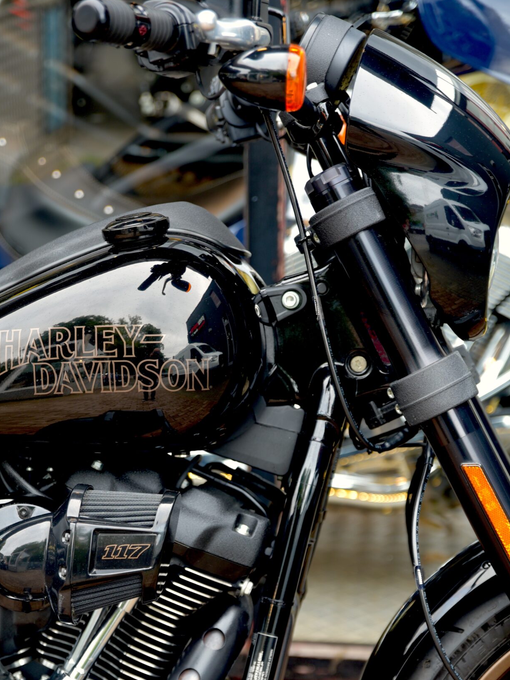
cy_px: 517
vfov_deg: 19.5
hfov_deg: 14.8
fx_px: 1964
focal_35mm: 100
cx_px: 209
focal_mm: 66
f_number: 2.8
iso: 100
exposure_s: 1/40
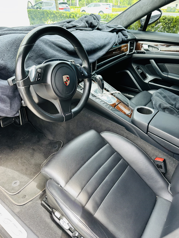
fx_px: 165
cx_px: 90
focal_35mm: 24
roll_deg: -1.0
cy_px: 119
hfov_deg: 56.8
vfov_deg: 71.6
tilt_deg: -34.3
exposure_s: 1/121
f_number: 1.78
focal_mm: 6.86
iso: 80
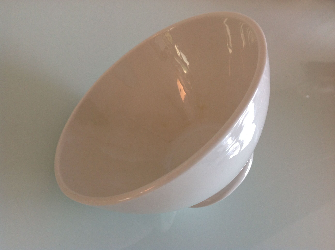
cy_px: 125
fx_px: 338
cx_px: 168
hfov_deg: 52.7
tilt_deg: -51.4
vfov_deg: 40.6
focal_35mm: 35
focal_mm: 4.28
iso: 64
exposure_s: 1/17
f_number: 2.4
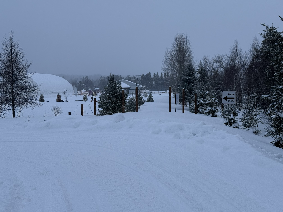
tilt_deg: -2.0
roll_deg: +1.3
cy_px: 106
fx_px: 392
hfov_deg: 39.7
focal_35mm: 48
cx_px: 142
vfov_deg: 30.3
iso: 80
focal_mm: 6.76
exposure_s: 1/596
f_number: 1.78
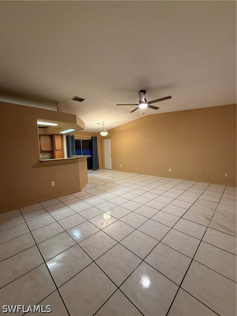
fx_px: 128
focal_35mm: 14
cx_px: 118
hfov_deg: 85.7
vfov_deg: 102.1
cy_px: 158
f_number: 2.2
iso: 320
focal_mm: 2.22
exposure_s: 1/67
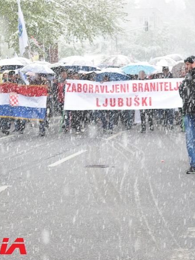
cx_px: 45
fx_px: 788
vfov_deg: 18.7
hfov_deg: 14.0
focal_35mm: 105
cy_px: 130
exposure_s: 1/100
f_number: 5.3
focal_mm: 48
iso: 200
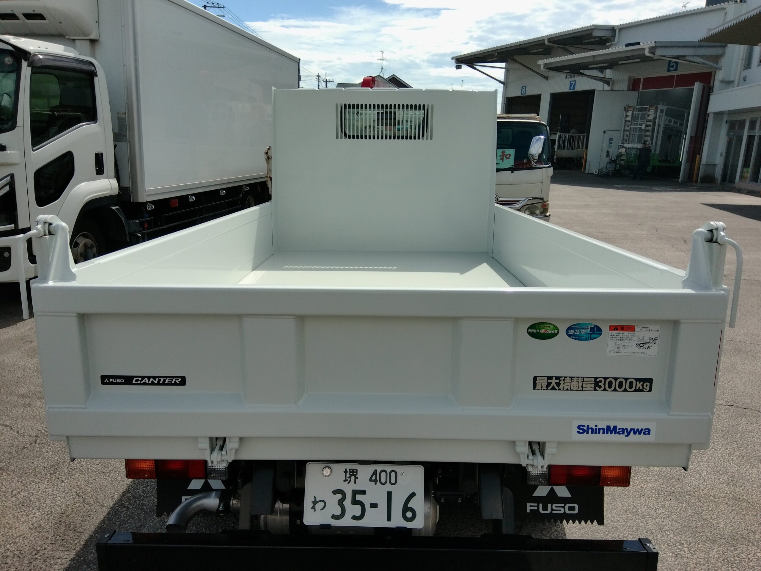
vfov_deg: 53.1
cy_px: 286
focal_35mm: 26
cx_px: 380
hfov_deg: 67.3
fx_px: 572
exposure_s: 1/1524
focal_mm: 3
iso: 100
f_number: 2
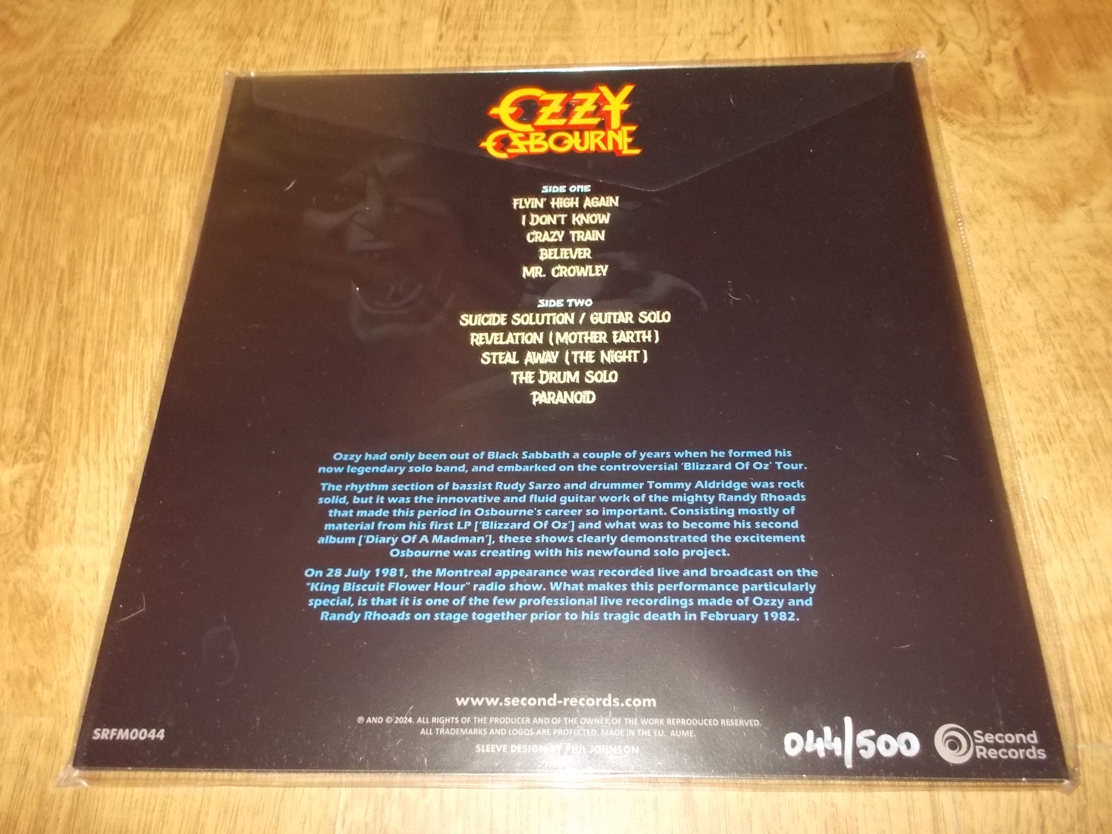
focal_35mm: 29
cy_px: 417
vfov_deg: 48.2
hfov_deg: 61.7
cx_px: 556
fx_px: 932
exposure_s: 1/30
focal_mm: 4.1
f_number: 3.3
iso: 320
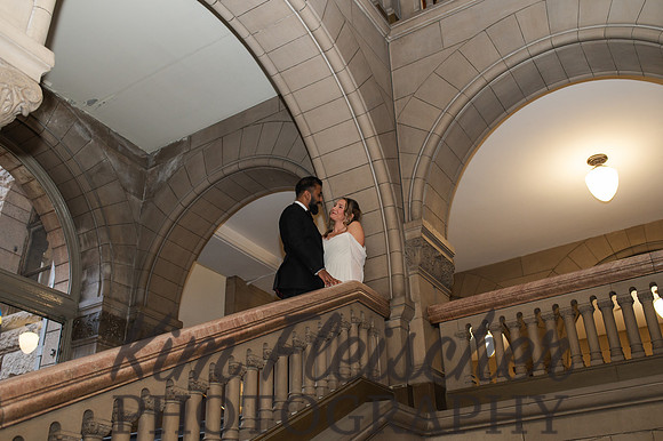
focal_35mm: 36
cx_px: 332
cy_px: 220
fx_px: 669
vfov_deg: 36.5
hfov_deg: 52.7
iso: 1000
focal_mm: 35
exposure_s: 1/200
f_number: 3.5
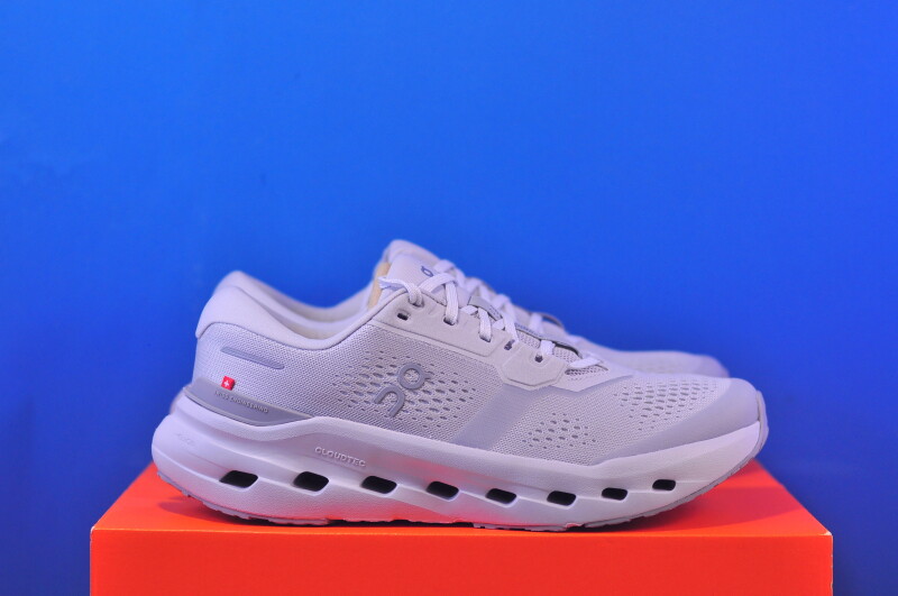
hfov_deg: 27.0
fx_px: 1868
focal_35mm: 75
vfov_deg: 18.1
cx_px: 449
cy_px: 298
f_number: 2.5
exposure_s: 1/320
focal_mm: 50
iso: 250
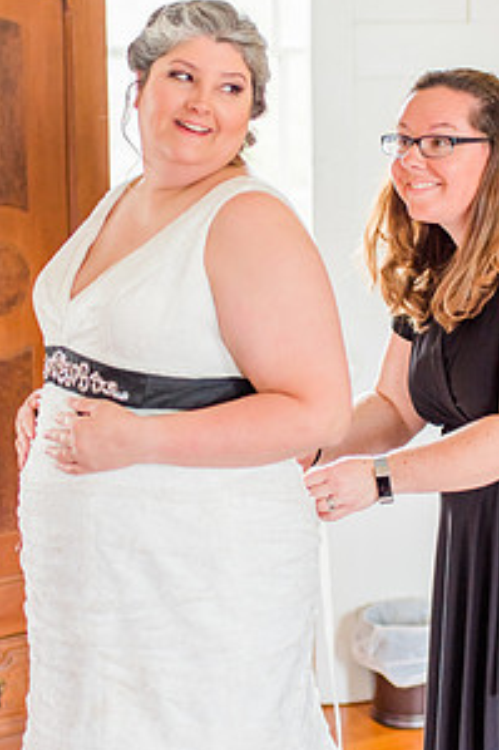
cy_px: 349
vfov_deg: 25.7
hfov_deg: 17.2
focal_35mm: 79
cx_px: 293
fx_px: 1644
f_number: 2
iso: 500
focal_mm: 35
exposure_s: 1/160
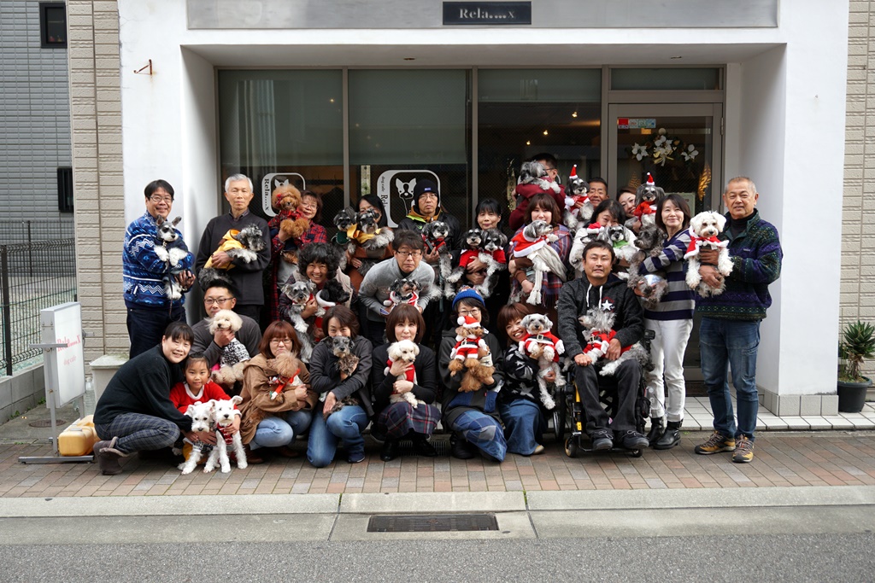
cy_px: 292
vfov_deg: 34.2
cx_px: 438
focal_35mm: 39
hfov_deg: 49.5
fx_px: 948
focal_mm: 26
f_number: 4.5
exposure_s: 1/160
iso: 200
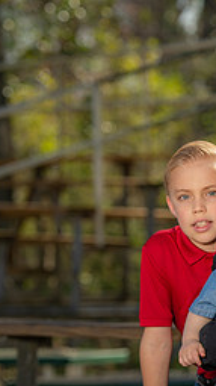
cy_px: 195
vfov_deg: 8.2
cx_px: 355
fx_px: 2674
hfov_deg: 4.6
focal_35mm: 262
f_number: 4.5
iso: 50
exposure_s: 1/250
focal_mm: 110
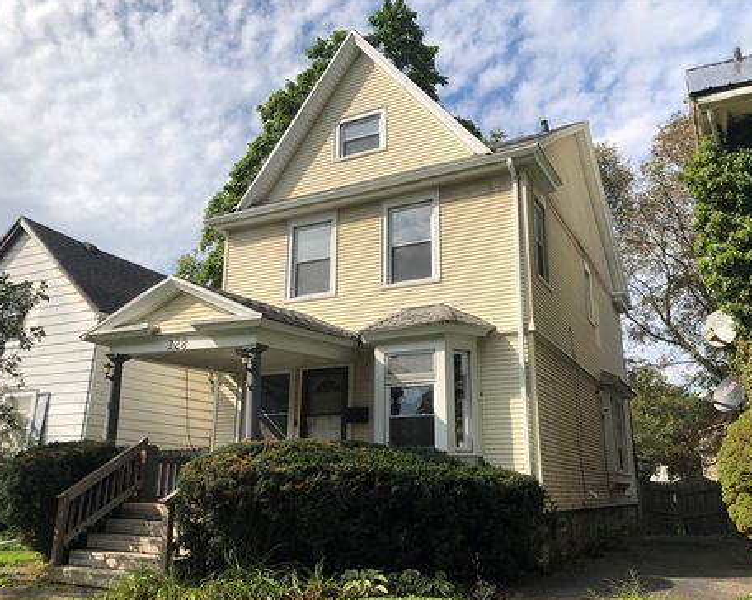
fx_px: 667
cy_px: 306
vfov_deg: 48.4
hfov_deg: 58.8
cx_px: 366
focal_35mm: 30
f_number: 1.8
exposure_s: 1/2558
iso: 20
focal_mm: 3.99
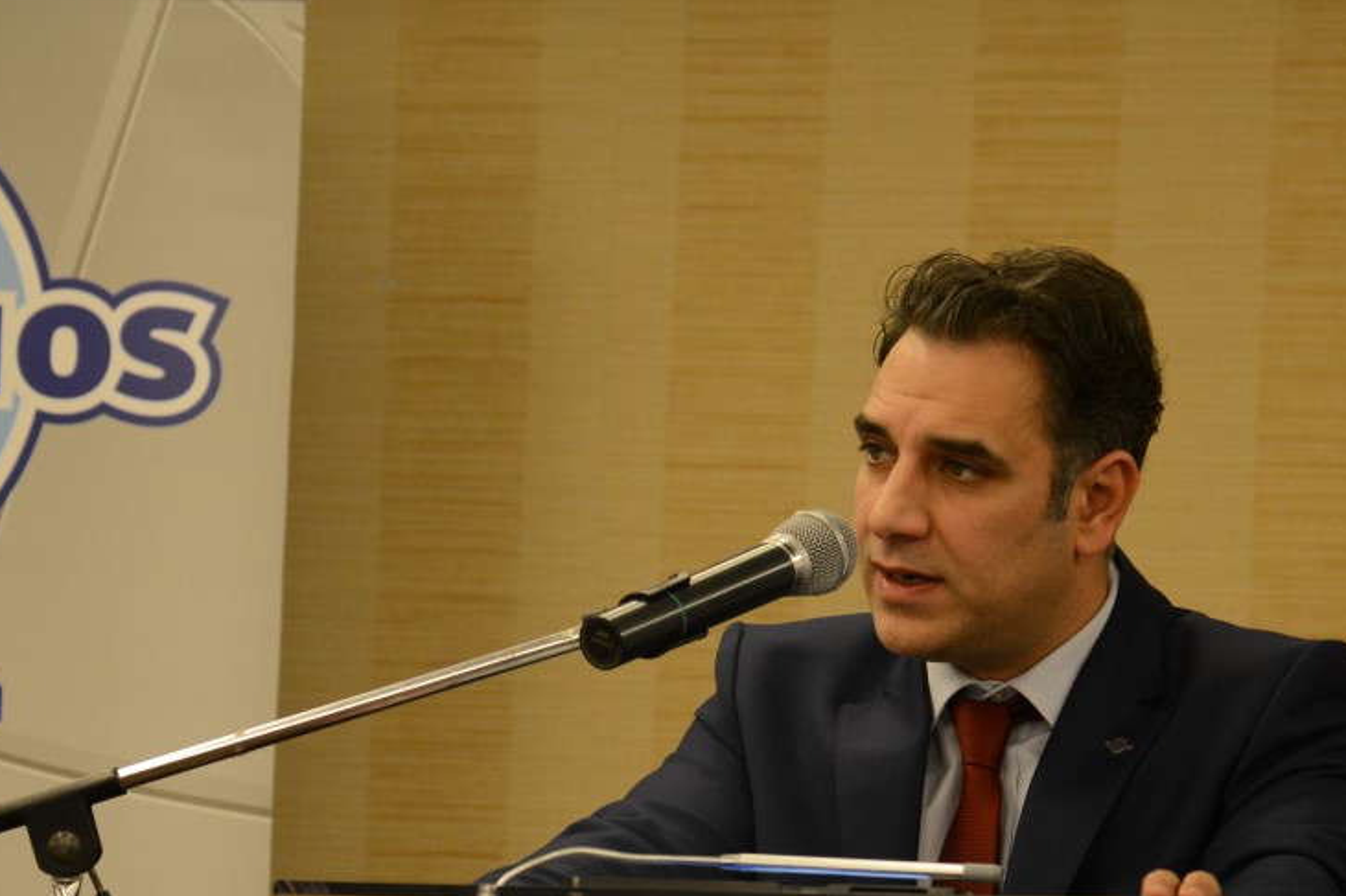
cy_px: 787
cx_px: 492
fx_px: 9943
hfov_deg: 7.7
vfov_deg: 5.2
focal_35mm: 266
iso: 900
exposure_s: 1/40
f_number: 5
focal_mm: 120
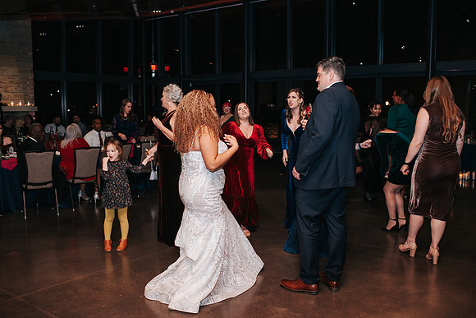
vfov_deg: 37.5
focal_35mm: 35
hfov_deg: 53.9
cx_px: 238
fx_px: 468
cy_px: 159
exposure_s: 1/200
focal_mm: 35
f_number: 2.8
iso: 1000
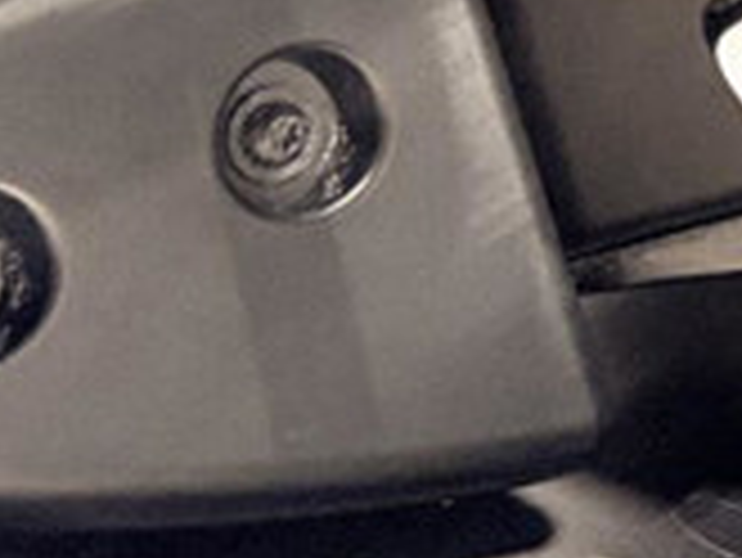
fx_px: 3604
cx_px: 2386
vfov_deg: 8.7
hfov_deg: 9.0
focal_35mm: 168
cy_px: -266
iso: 160
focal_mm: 5.96
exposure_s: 1/60
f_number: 1.6
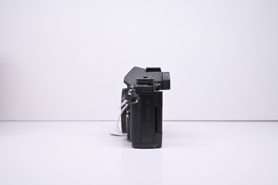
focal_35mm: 40
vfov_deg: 33.4
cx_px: 139
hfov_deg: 48.5
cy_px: 92
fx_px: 309
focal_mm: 40
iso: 640
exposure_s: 1/60
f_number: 9
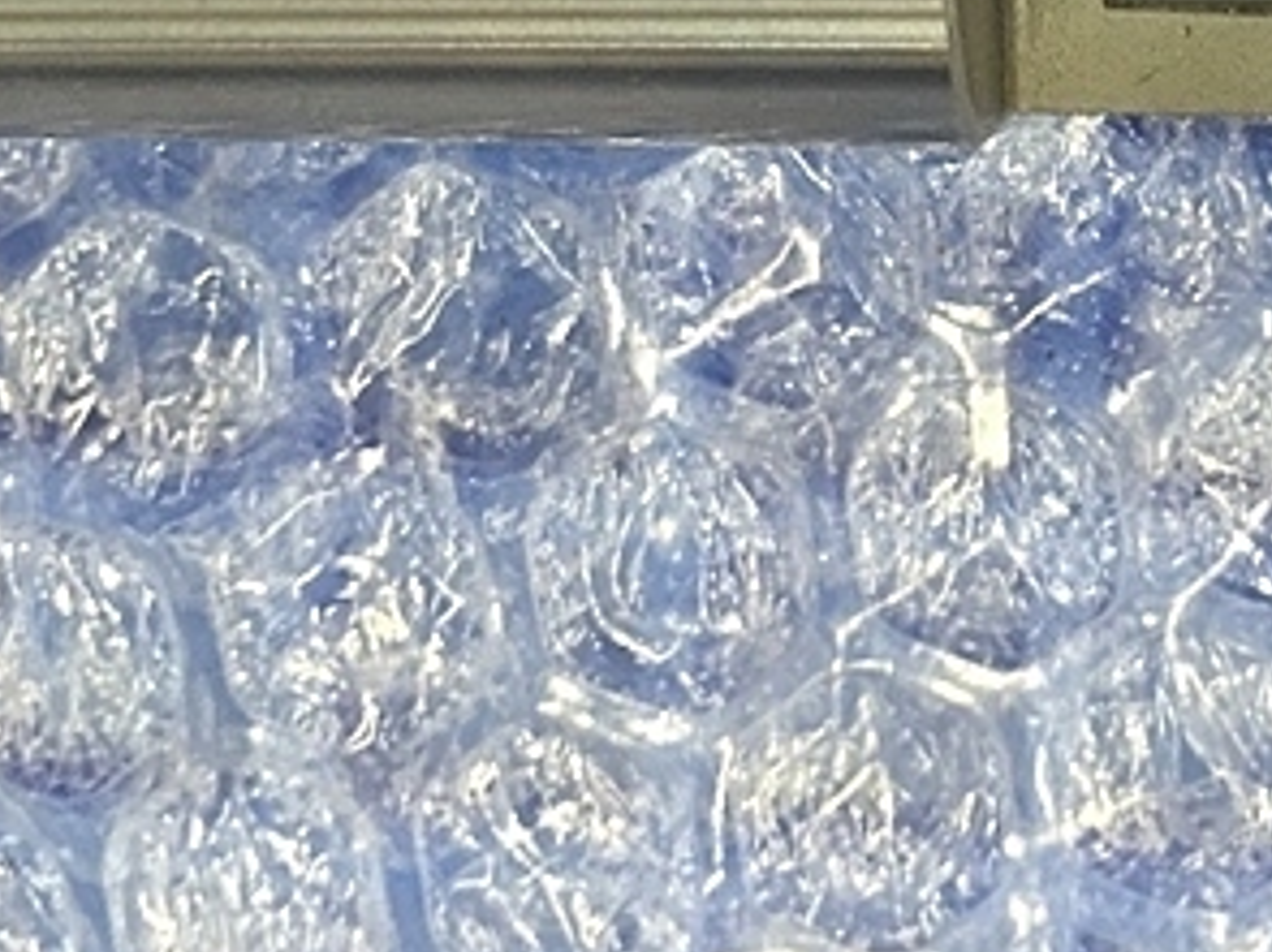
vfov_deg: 22.8
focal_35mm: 63
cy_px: 146
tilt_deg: -83.2
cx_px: 1194
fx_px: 2314
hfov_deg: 29.2
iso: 80
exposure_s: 1/30
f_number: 2.2
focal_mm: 4.15
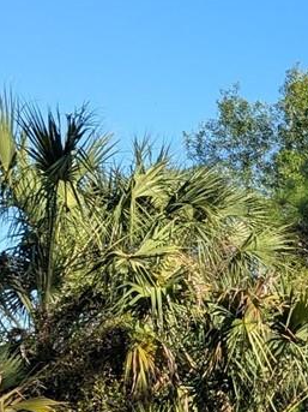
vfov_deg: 17.5
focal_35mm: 112
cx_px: 592
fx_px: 1330
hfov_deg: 11.9
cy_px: 275
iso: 37
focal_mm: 6.81
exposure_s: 1/884
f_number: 1.85
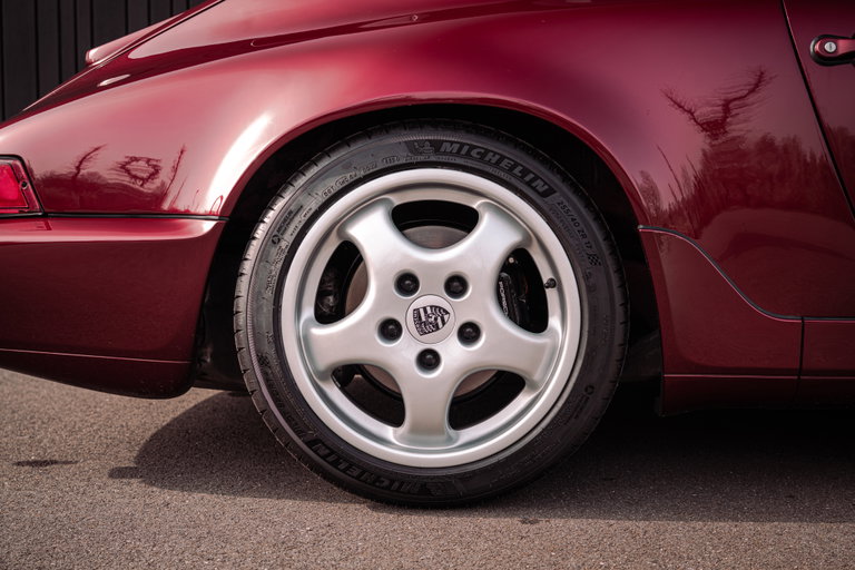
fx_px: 1140
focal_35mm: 48
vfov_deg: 28.1
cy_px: 285
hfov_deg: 41.1
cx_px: 428
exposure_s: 1/160
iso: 160
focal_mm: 48
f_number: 5
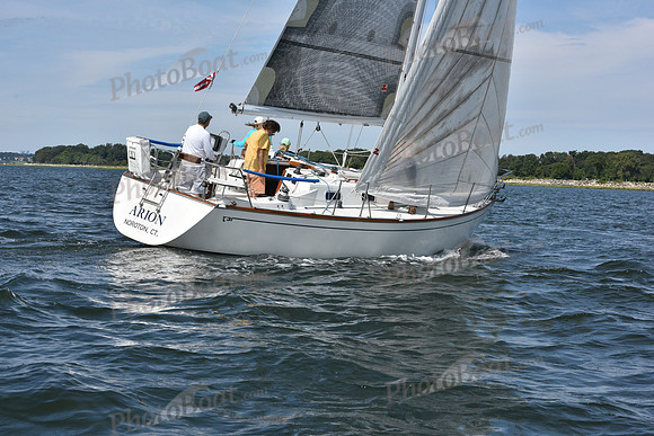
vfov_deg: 19.5
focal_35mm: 70
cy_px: 218
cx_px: 327
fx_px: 1272
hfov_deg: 28.8
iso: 320
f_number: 10
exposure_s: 1/1000
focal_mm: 70
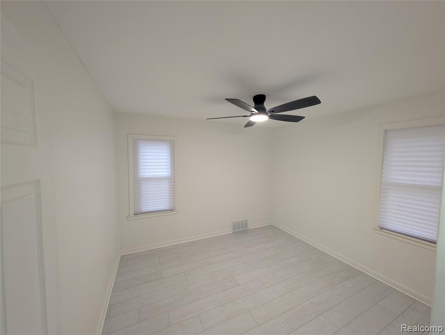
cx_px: 222
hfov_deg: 110.5
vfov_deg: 94.6
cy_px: 168
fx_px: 154
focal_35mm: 12
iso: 76
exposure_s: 1/23.8
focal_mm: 2.23
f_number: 1.95
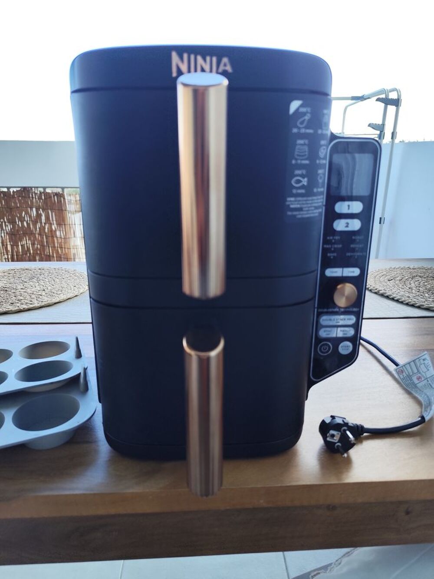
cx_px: 217
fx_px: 384
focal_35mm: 23
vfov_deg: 73.9
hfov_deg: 58.9
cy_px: 290
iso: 50
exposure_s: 1/128
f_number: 1.65
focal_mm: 6.19
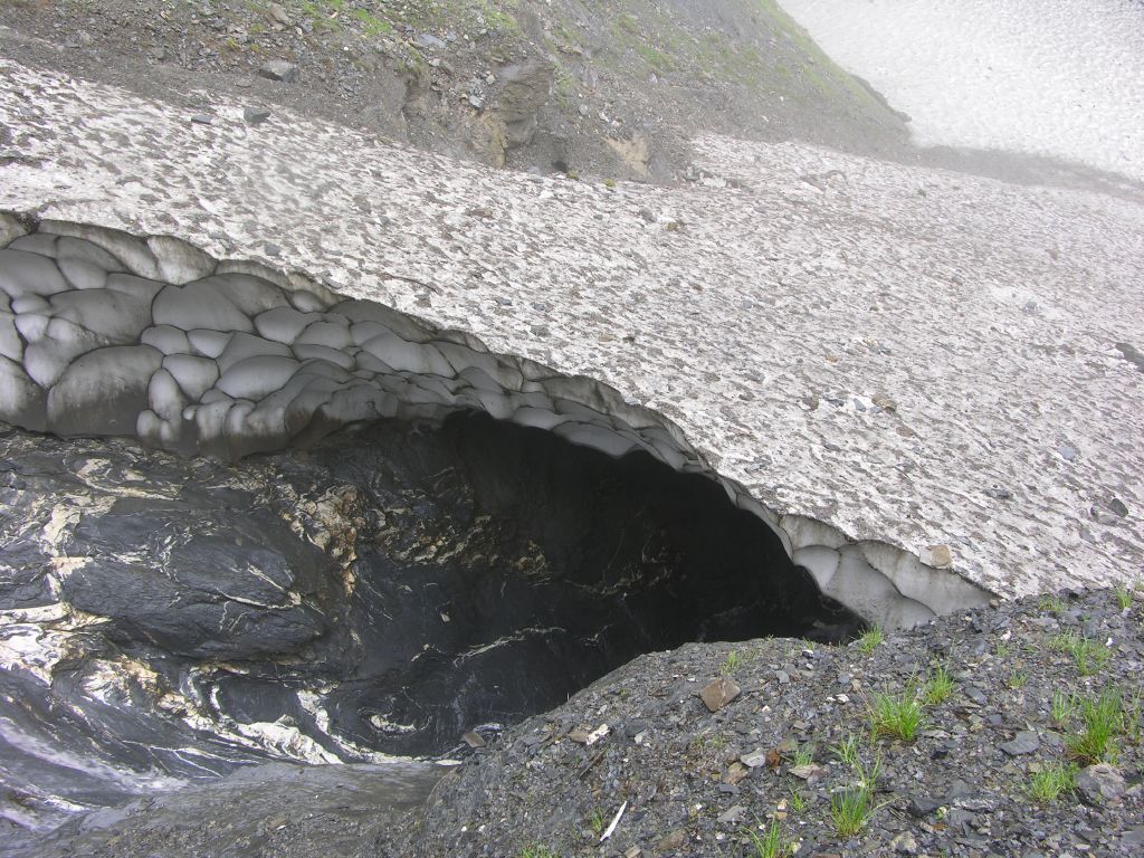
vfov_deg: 40.7
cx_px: 572
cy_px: 429
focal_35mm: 35
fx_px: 1157
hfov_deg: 52.6
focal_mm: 8.9
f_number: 4
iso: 50
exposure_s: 1/67
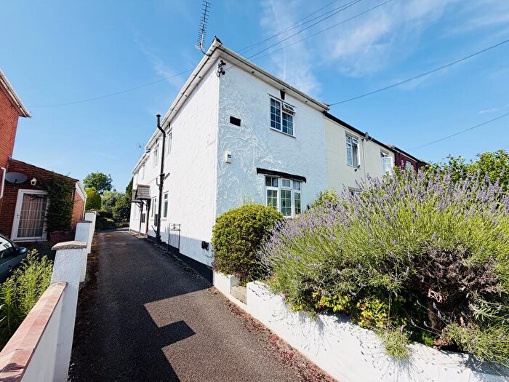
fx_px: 206
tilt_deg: +7.2
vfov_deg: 85.7
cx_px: 254
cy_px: 191
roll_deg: +0.8
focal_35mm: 14
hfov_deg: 102.1
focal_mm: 2.22
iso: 20
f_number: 2.2
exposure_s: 1/970
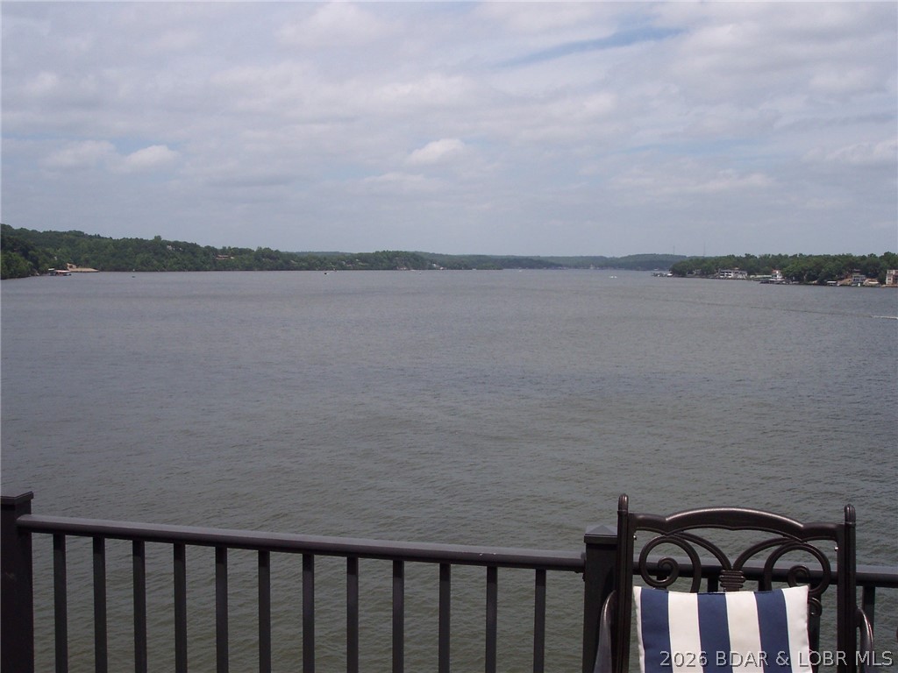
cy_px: 336
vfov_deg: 37.7
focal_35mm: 38
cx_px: 449
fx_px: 986
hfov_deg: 49.0
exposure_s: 1/1000
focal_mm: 8
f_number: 4.8
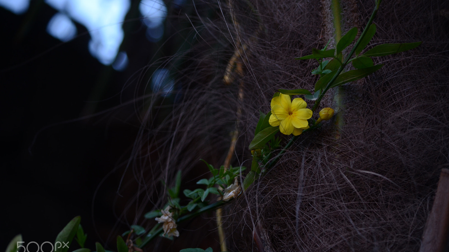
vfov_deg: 7.0
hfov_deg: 12.4
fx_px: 2060
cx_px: 224
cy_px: 136
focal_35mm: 173
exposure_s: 1/15
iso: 400
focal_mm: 110
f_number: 4.8
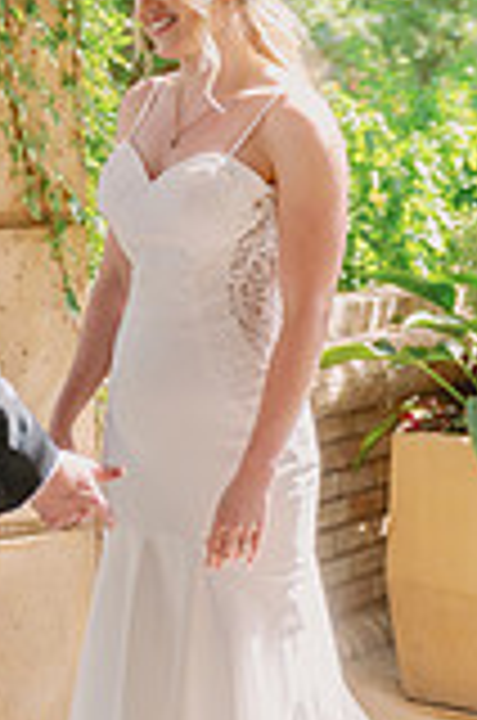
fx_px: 2355
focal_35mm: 118
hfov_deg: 11.6
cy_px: 310
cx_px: 241
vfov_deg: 17.4
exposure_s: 1/2000
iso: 800
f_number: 2.8
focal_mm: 42
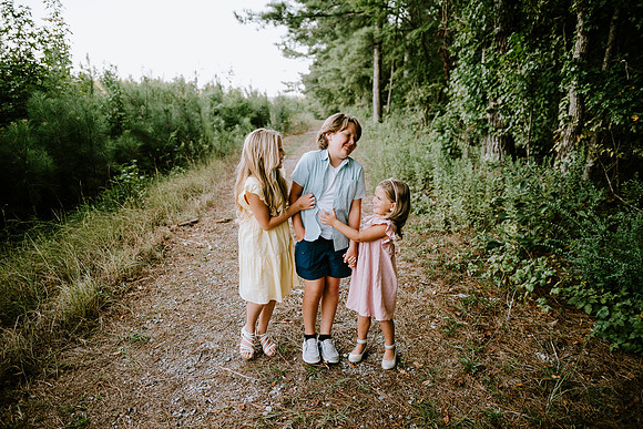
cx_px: 322
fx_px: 429
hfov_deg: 73.7
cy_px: 214
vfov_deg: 53.2
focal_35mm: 24
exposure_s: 1/320
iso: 320
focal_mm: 24
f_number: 2.2
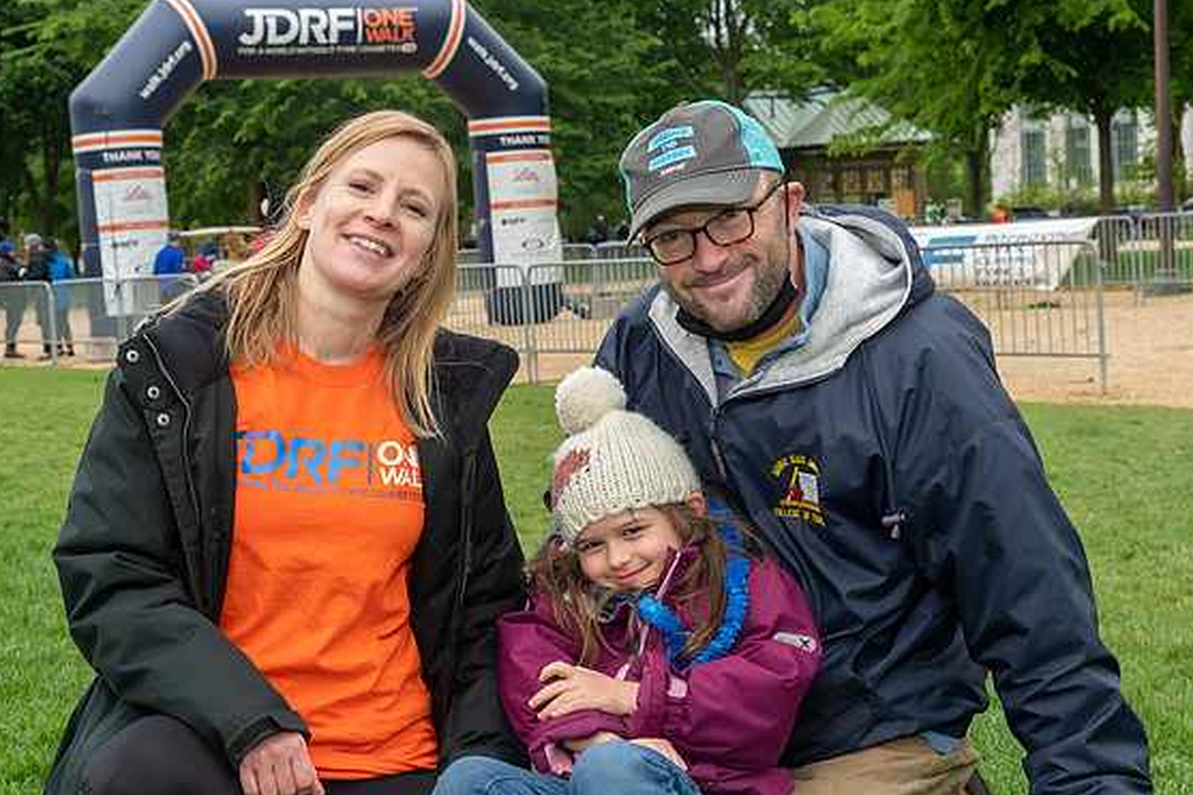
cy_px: 424
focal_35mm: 80
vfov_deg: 17.1
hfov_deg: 25.4
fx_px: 2650
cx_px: 618
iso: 320
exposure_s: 1/250
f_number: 8
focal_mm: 44
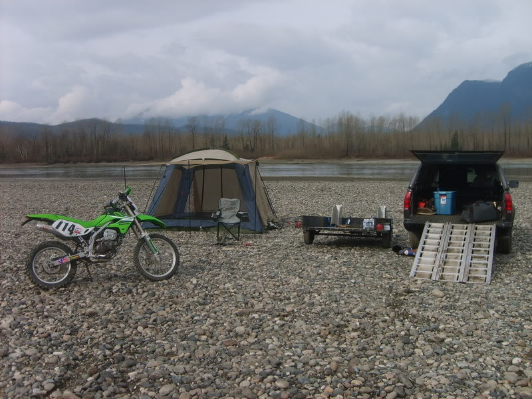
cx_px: 266
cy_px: 200
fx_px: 538
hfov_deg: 52.6
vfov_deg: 40.7
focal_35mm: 35
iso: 50
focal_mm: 5.8
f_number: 2.8
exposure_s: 1/1000
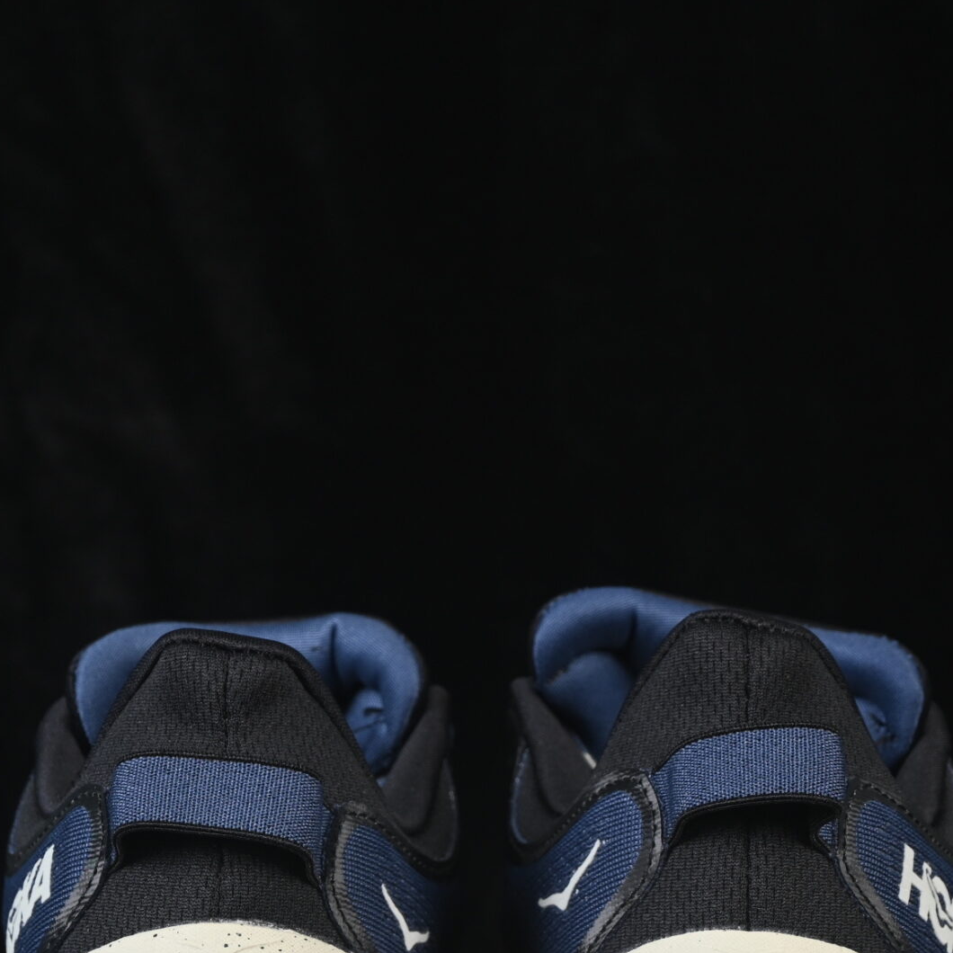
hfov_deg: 11.3
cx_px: 496
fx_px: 4797
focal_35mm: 154
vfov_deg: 11.3
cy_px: 758
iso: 160
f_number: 6.3
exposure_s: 1/80
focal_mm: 50
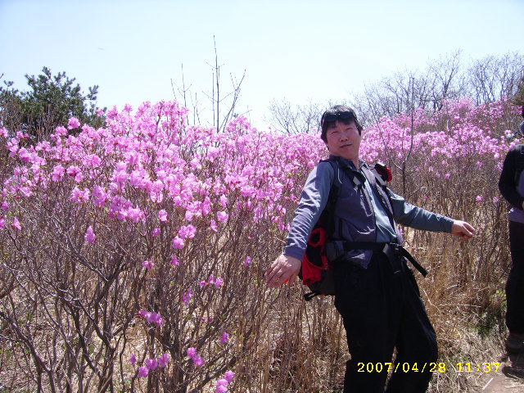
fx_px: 530
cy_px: 196
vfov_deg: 40.7
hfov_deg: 52.6
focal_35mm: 35
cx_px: 262
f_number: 5.8
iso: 50
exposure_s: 1/192
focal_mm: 5.95
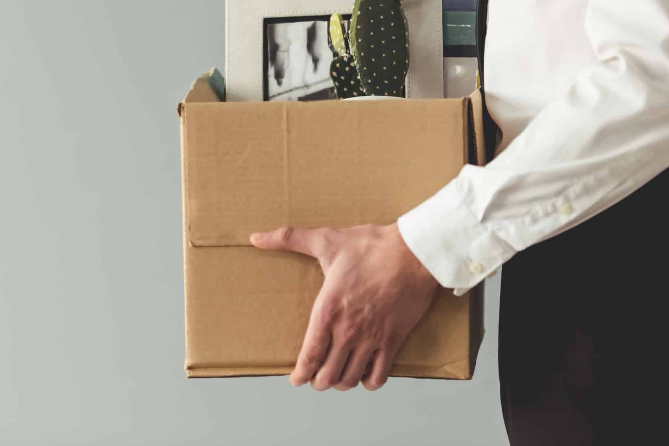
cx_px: 342
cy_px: 104
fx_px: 3346
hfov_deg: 11.4
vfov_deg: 7.6
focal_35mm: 180
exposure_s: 1/200
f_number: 2.8
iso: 1000
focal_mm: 116
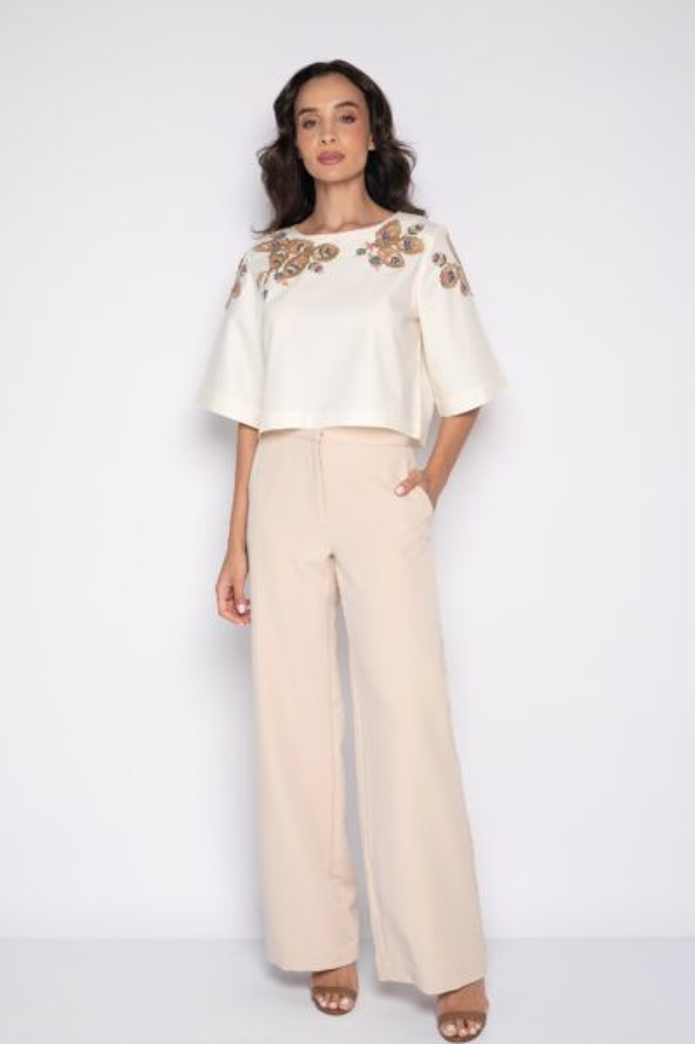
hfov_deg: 28.0
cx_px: 348
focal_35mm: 48
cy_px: 522
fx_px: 1391
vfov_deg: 41.1
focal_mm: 48
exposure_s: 1/125
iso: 400
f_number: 8
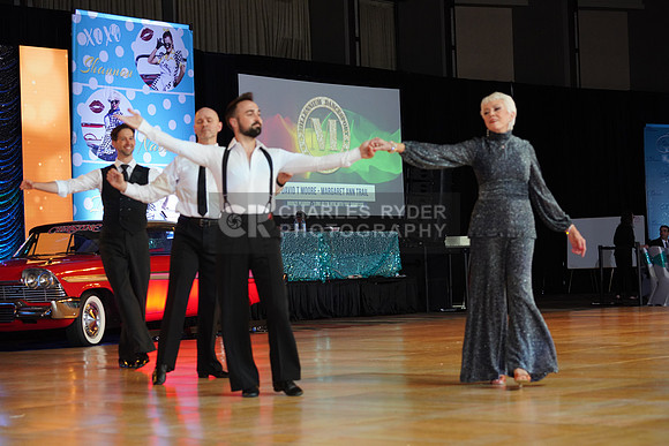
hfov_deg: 24.8
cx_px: 334
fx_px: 1524
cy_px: 223
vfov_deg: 16.7
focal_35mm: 82
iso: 2000
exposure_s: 1/160
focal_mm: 82
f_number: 5
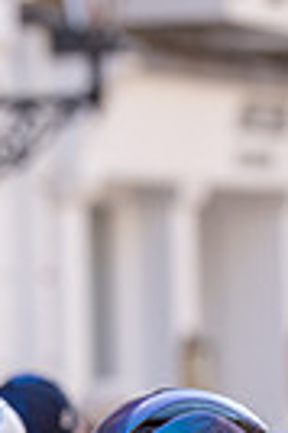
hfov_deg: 2.8
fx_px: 5811
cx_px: -191
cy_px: 546
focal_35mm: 483
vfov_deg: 4.3
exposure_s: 1/400
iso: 100
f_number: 3.5
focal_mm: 144
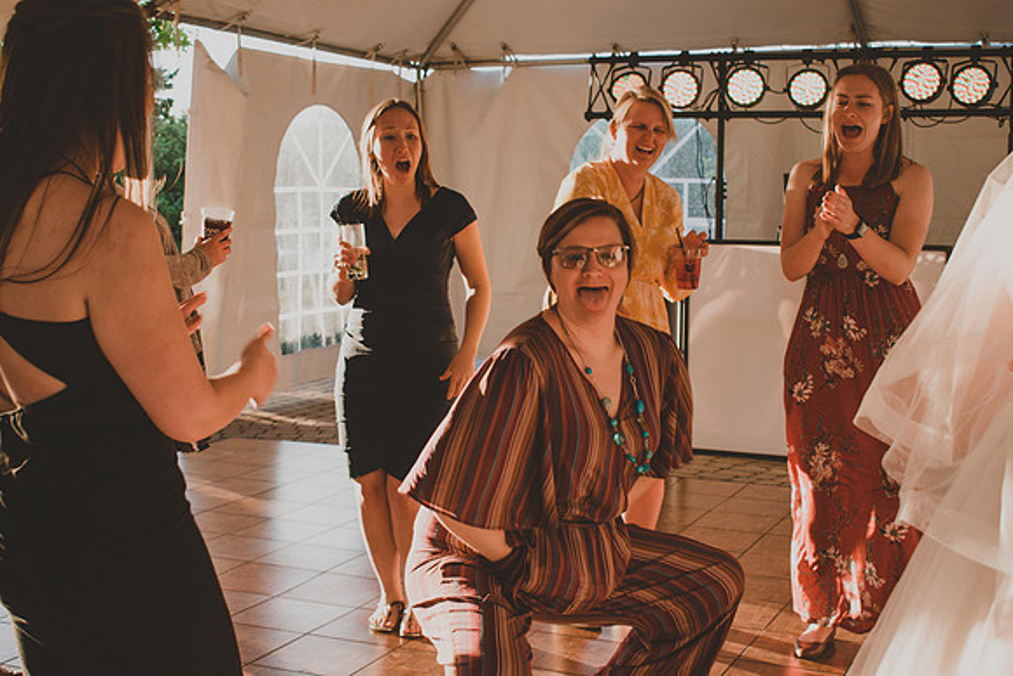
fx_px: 1435
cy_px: 338
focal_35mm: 51
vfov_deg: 26.5
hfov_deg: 38.9
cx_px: 506
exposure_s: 1/125
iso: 220
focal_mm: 34
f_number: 5.6
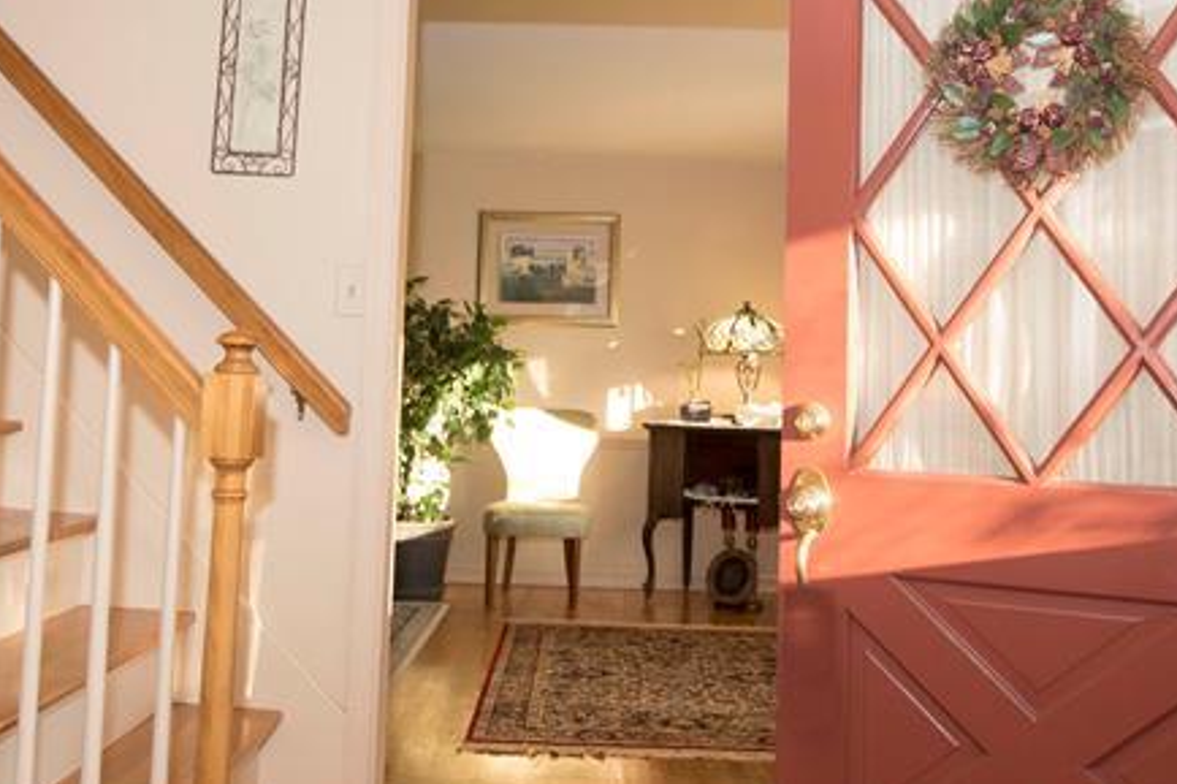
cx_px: 576
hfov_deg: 48.5
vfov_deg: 33.2
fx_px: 1307
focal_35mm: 40
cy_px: 285
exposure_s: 1/100
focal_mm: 16
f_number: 5
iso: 800
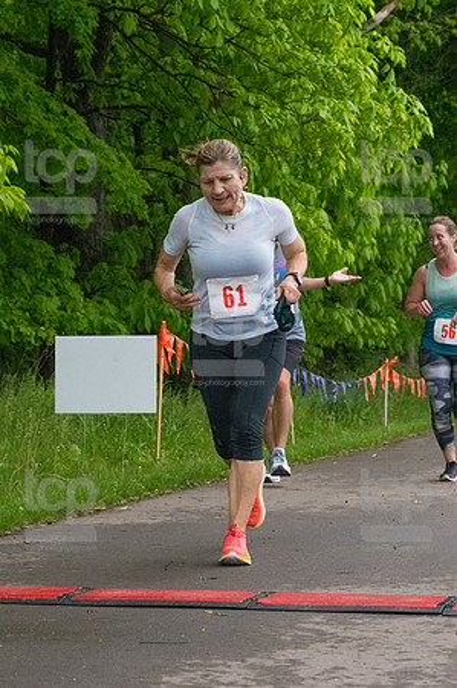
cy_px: 344
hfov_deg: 13.0
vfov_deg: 19.5
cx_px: 228
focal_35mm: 105
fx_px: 2004
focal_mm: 70
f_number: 5.6
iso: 6400
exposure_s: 1/1250
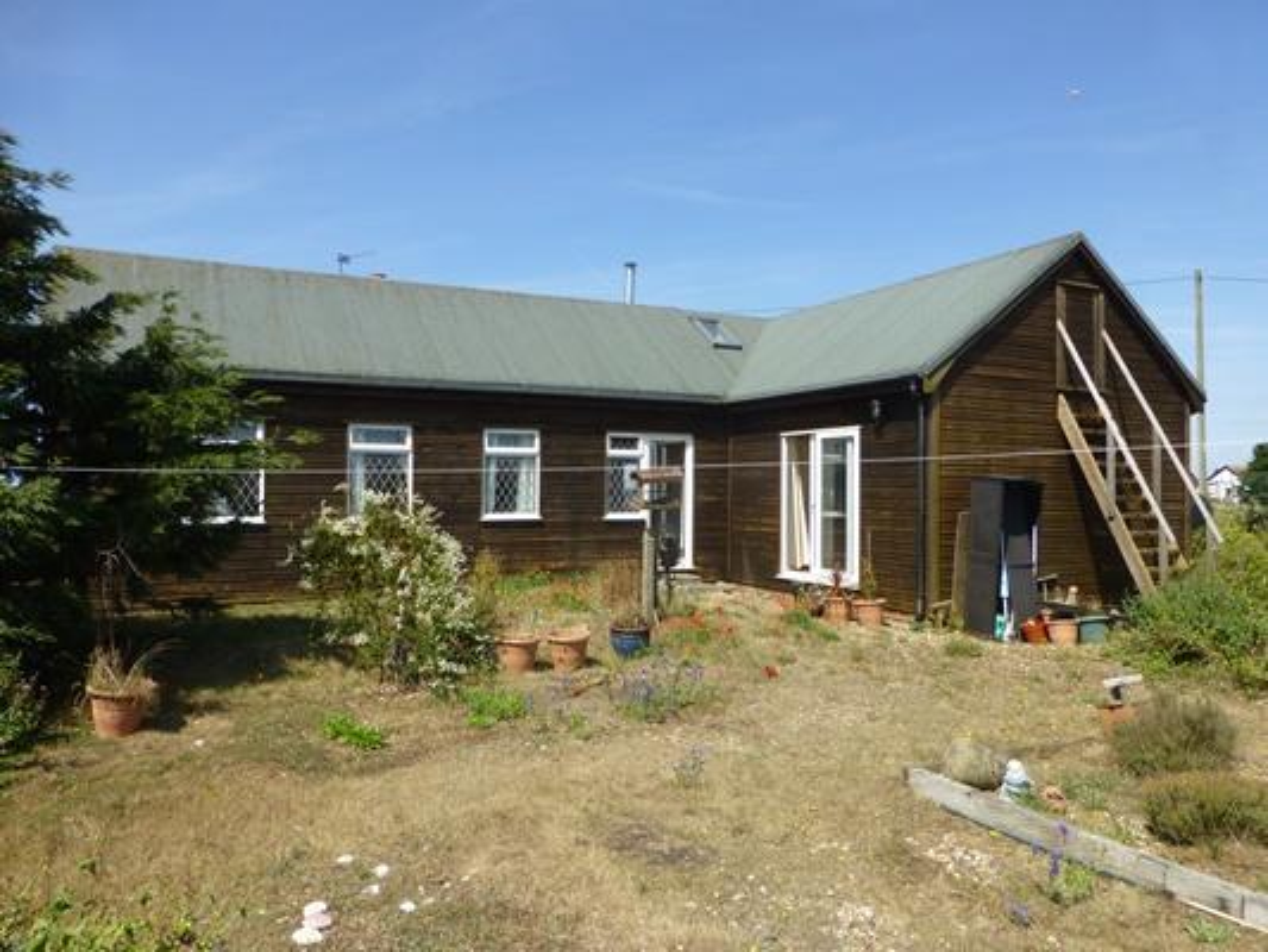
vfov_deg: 56.8
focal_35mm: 24
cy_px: 476
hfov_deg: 71.6
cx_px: 634
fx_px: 879
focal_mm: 4.3
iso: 100
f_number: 4
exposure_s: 1/640
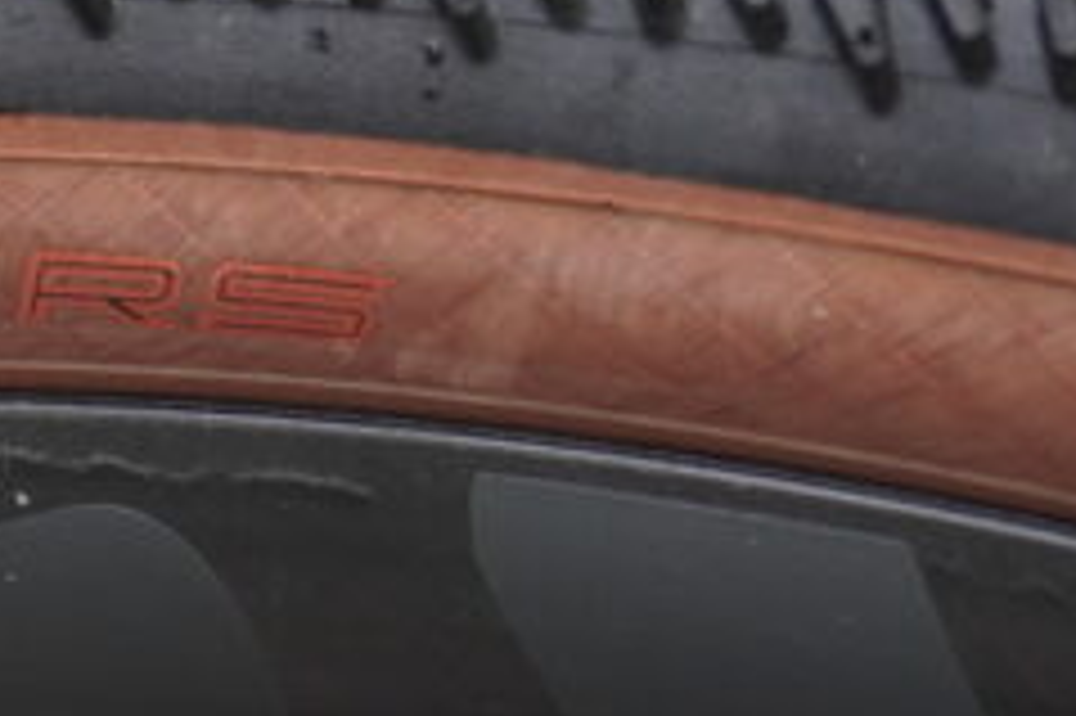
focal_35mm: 199
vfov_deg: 6.9
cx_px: -756
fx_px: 5948
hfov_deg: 9.9
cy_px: 245
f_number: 5
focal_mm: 31
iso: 250
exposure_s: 1/160
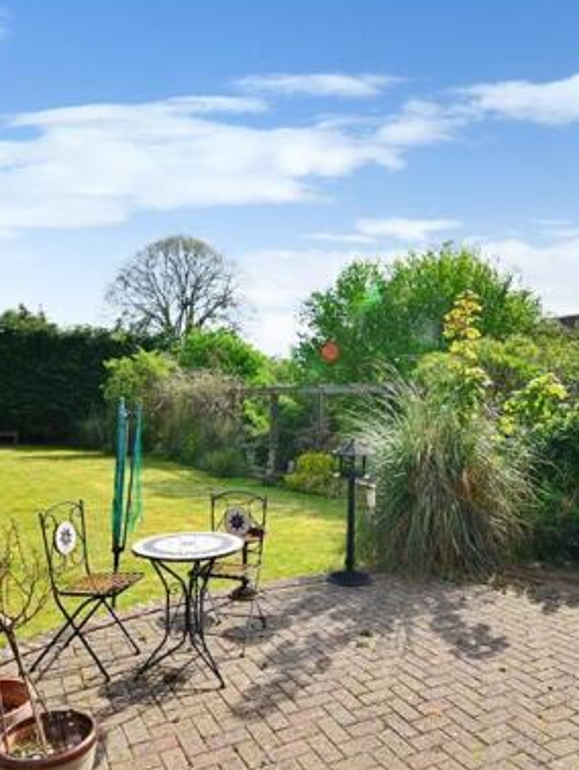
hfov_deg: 54.9
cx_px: 294
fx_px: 557
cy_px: 390
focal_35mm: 25
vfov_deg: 69.4
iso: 200
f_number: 13
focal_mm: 10
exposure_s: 1/80
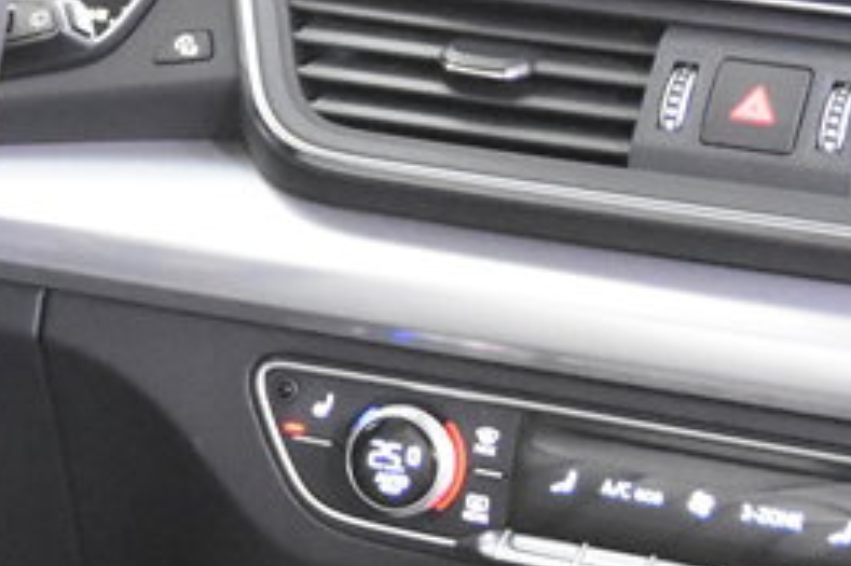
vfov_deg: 9.0
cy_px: 396
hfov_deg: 13.1
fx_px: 3591
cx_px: -252
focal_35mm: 152
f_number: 3.2
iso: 9000
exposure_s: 1/40
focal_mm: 26
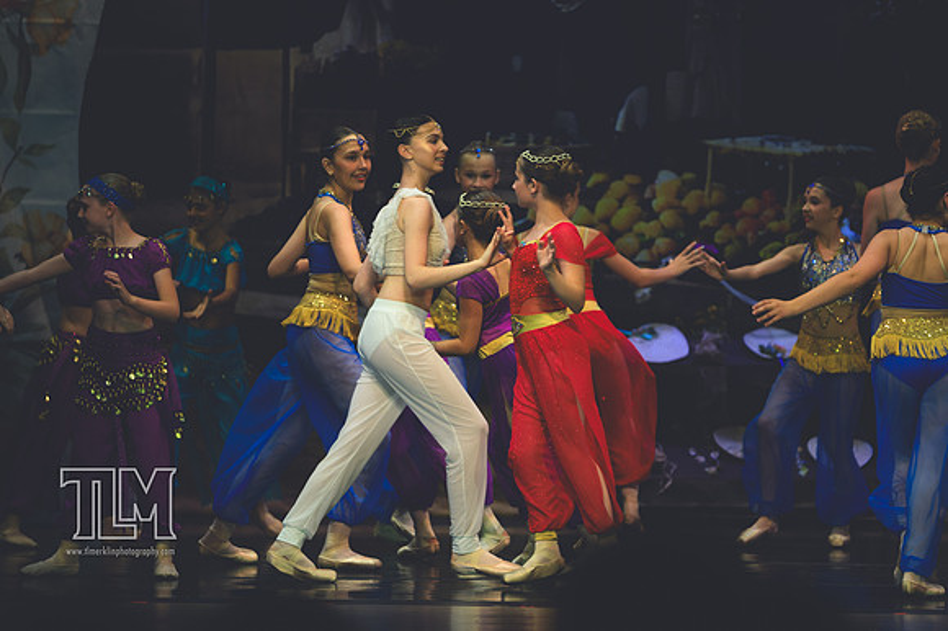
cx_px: 474
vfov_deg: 4.6
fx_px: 7895
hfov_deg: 6.9
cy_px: 316
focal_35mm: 300
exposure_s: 1/500
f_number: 2.8
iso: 800
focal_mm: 200
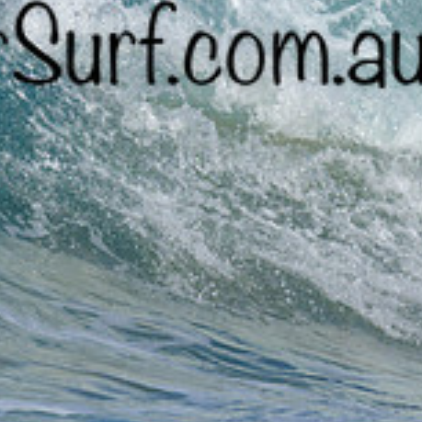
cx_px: 134
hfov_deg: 0.5
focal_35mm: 3533
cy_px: 99
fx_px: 48729
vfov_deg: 0.5
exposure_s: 1/2000
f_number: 6.3
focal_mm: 800
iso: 220
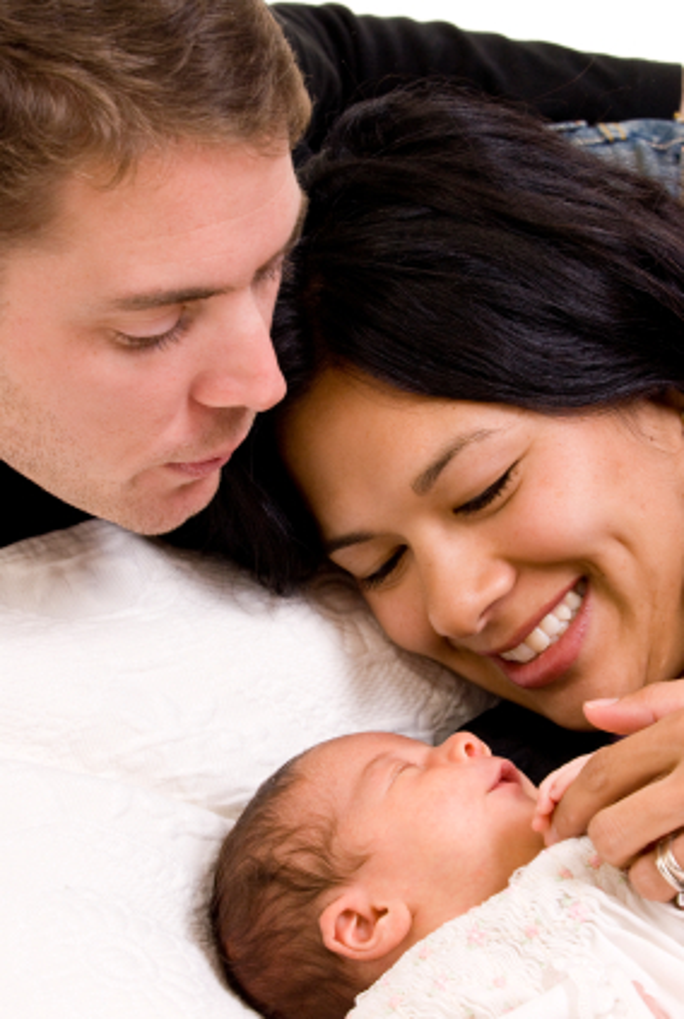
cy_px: 510
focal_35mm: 112
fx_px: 3190
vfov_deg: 18.1
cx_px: 342
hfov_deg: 12.2
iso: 200
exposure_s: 1/160
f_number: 10
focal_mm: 75
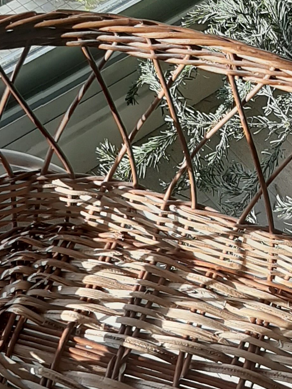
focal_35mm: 85
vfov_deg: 22.7
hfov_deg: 17.2
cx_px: 246
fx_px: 956
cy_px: 302
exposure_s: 1/346
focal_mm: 3.93
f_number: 1.7
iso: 40
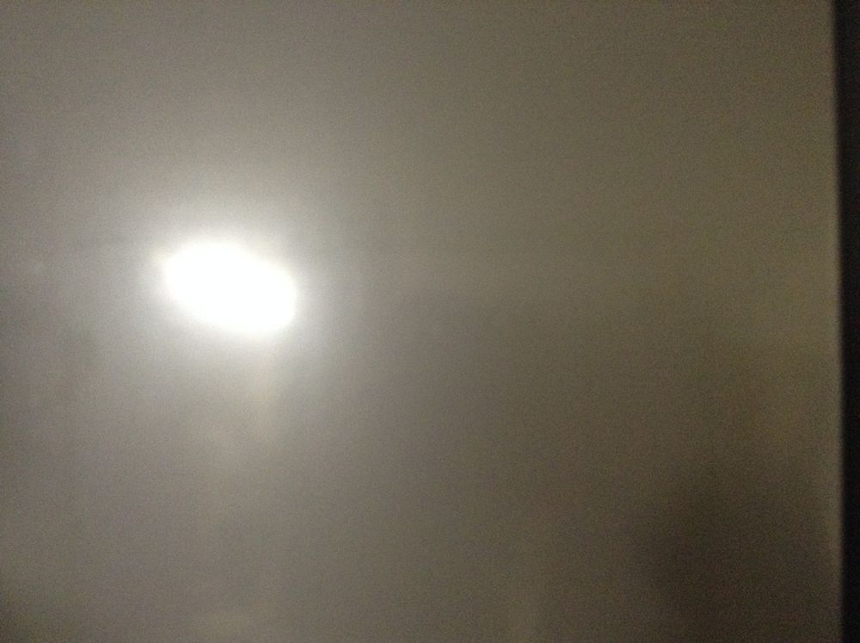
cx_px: 430
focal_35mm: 33
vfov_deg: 42.8
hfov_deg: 55.4
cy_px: 322
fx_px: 819
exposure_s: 1/17
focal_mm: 3.3
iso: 320
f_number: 2.4
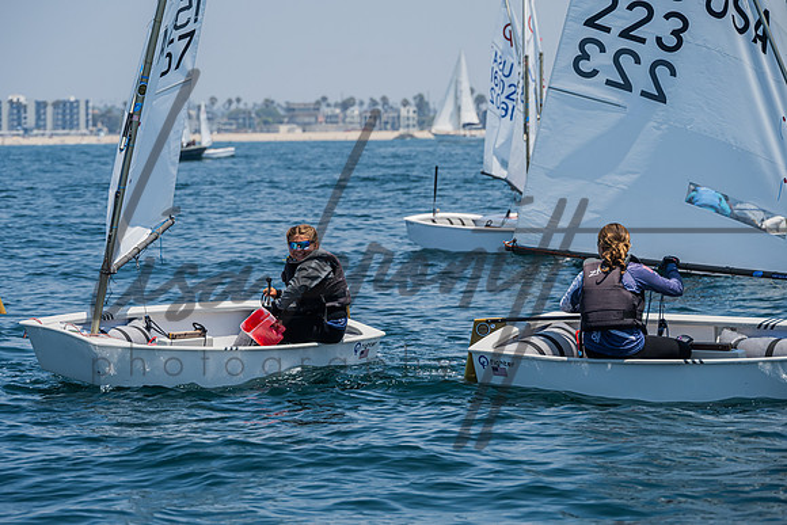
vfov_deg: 7.0
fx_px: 4269
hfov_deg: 10.5
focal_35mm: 195
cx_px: 358
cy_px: 277
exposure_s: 1/1250
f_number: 7.6
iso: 320
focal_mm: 170
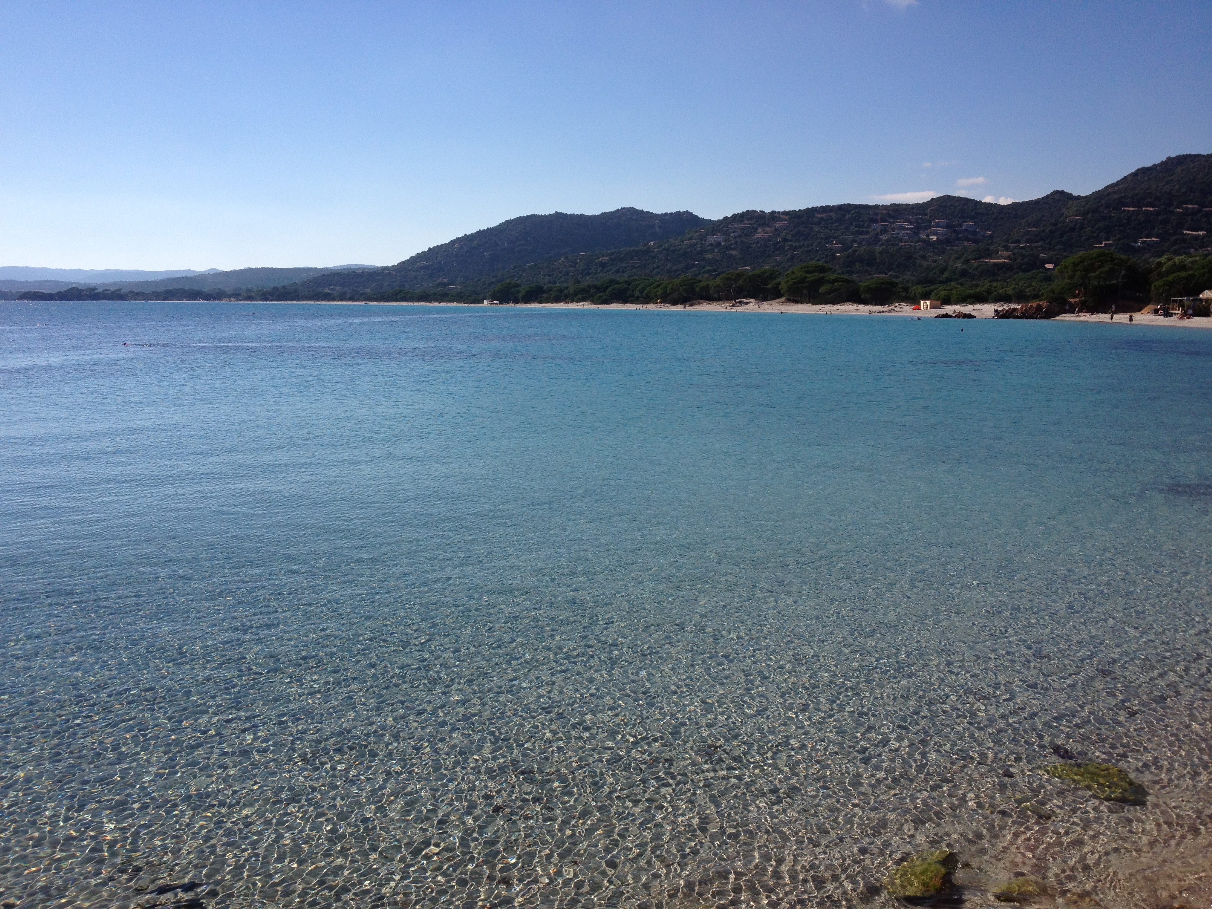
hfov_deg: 52.6
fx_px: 1225
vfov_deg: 40.7
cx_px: 606
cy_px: 454
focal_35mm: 35
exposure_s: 1/3690
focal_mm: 4.28
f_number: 2.4
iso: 64
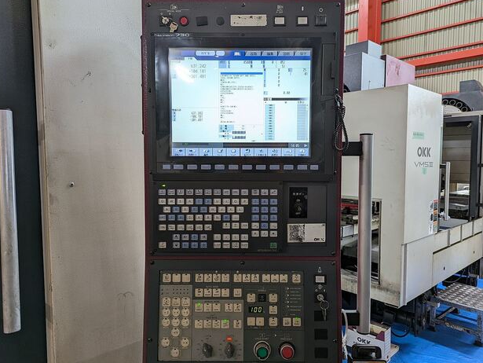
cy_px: 181
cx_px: 245
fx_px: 363
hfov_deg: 67.3
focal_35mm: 26
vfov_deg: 53.1
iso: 162
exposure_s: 1/60
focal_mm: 5.43
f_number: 1.89
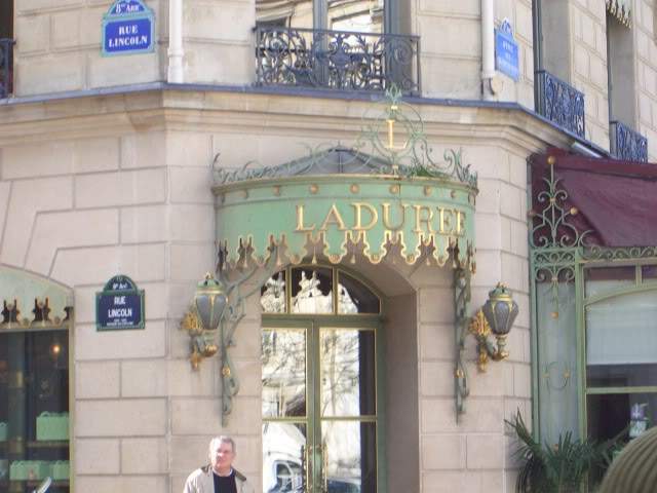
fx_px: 2221
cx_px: 328
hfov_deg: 16.8
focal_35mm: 117
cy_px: 246
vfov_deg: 12.7
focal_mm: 24
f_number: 4.9
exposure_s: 1/125
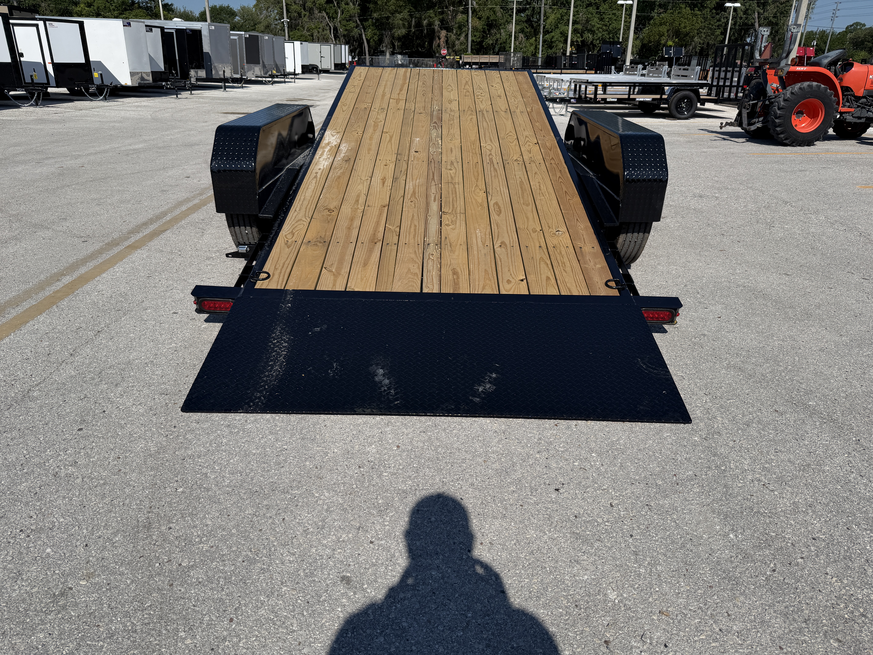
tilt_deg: -25.1
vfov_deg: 56.8
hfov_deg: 71.6
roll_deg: -0.8
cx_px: 436
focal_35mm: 24
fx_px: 605
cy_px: 328
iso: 80
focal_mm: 6.76
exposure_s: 1/8130
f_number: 1.78
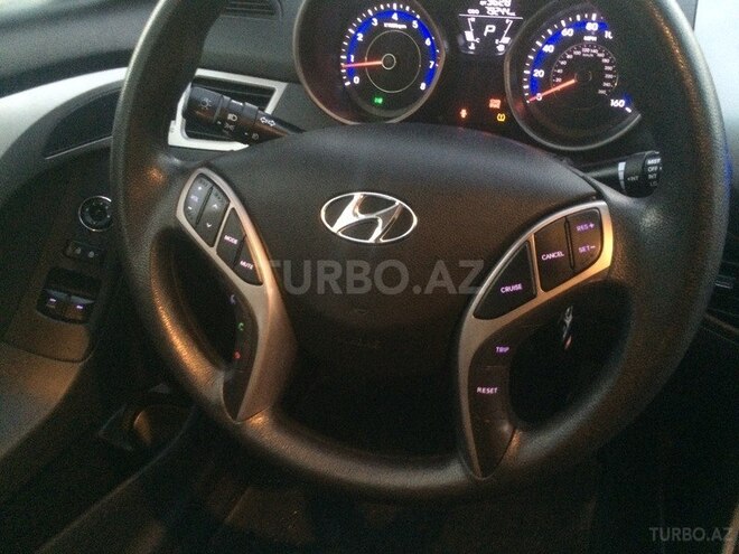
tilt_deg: -36.0
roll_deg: +5.0
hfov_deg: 61.7
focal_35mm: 29
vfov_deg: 48.2
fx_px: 619
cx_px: 370
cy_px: 277
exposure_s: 1/17
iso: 320
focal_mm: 4.15
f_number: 2.2
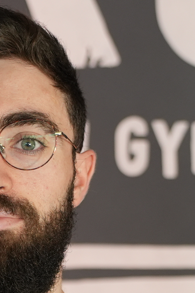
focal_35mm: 340
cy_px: 271
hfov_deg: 4.0
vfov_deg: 6.1
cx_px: 18
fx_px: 2763
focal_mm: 49
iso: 400
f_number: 2.8
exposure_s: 1/125
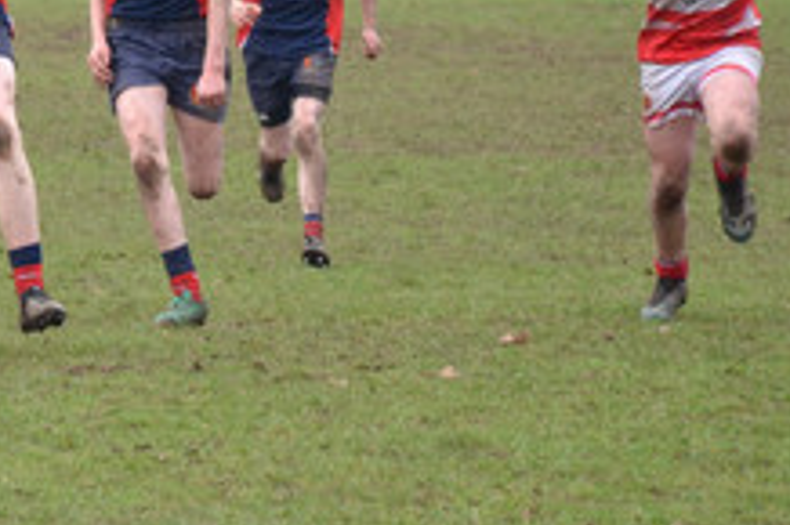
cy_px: -107
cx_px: -101
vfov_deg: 2.2
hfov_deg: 3.3
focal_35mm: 617
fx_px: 13529
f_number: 5.6
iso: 1000
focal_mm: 140
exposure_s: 1/500
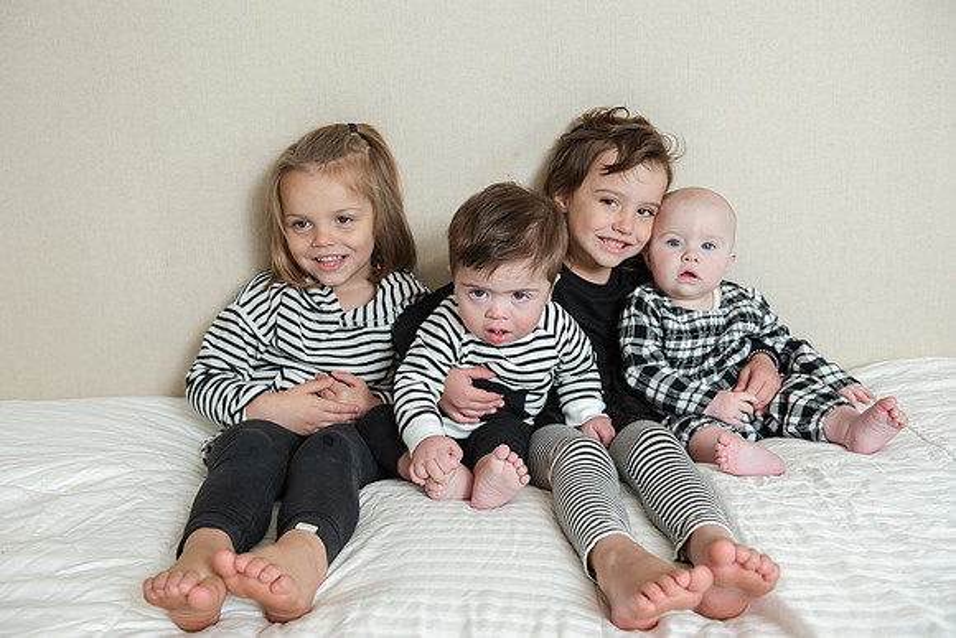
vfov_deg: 35.9
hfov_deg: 51.8
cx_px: 464
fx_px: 983
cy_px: 310
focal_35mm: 37
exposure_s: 1/200
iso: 400
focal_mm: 36
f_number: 4.5
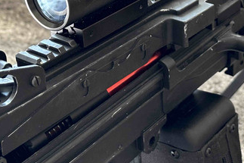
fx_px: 671
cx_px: 178
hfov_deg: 20.5
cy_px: 36
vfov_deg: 13.7
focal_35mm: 99
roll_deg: -14.0
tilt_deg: -14.8
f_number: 1.78
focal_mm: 6.86
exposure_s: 1/50
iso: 250
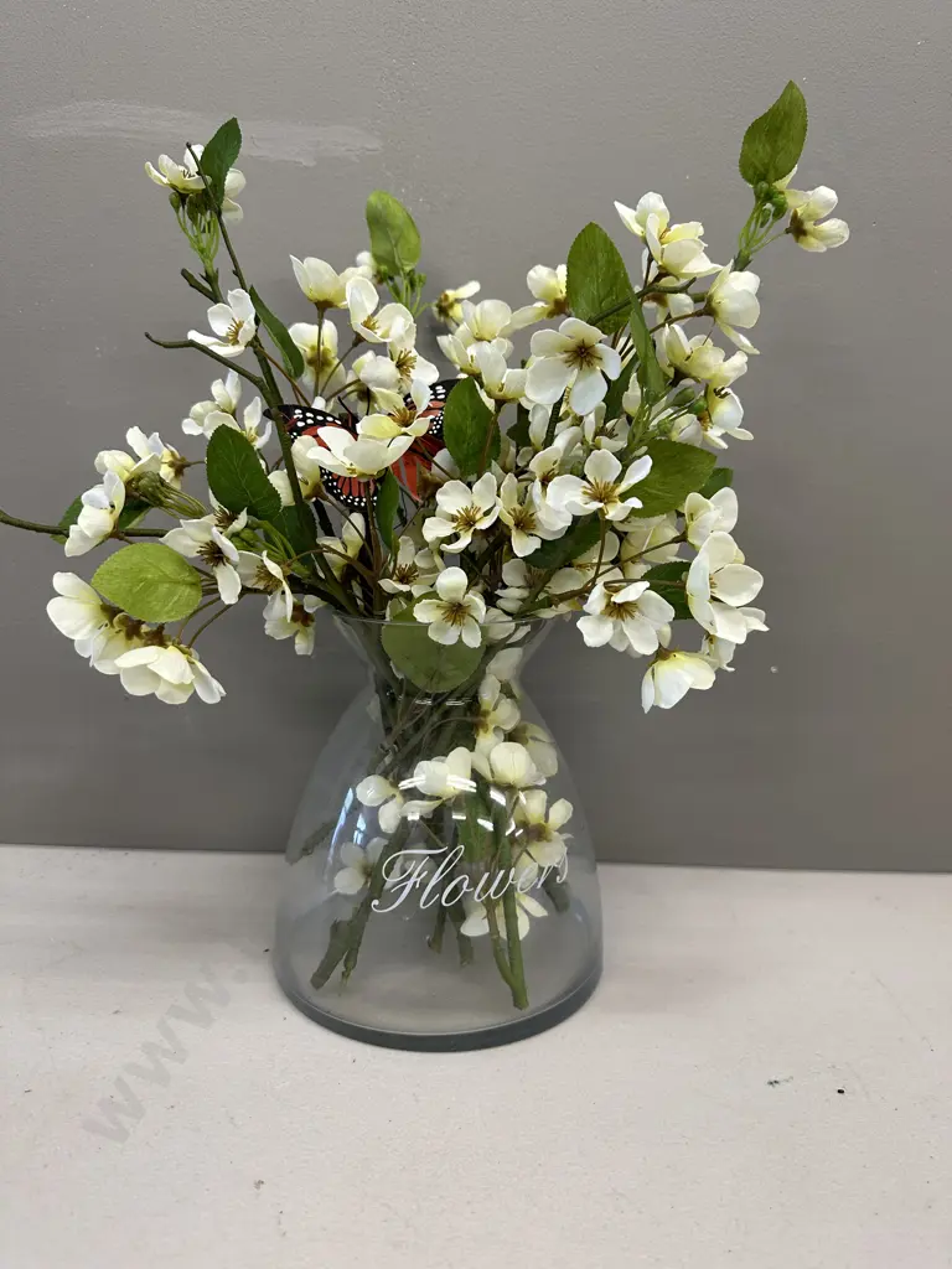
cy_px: 634
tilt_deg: -10.2
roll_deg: -0.4
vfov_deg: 71.6
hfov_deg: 56.8
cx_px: 476
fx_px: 880
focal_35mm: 24
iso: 160
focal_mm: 6.86
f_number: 1.78
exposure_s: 1/100
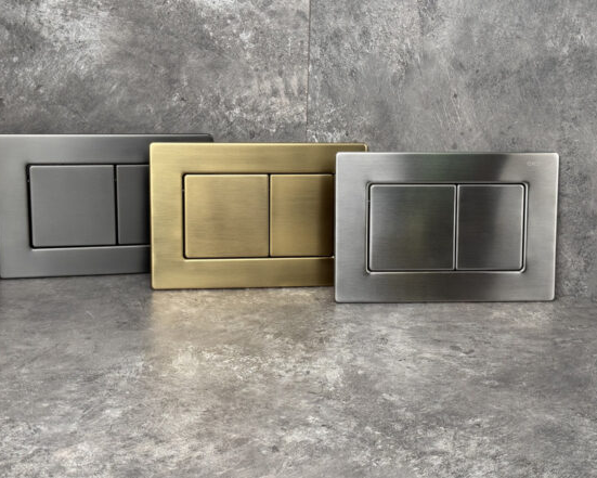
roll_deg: +1.1
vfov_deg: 29.7
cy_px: 235
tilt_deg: -13.5
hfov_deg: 36.6
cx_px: 288
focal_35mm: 51
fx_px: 901
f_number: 1.78
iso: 64
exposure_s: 1/311
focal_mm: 6.76
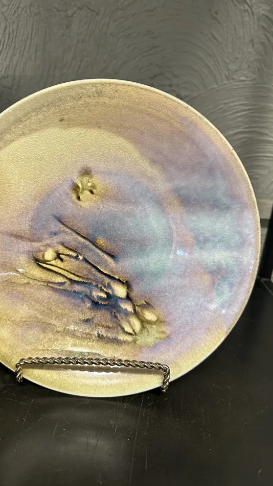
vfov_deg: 69.9
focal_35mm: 27
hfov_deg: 42.5
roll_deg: -2.5
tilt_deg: -23.6
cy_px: 242
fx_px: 347
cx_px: 100
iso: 320
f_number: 1.78
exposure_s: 1/50
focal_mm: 6.86
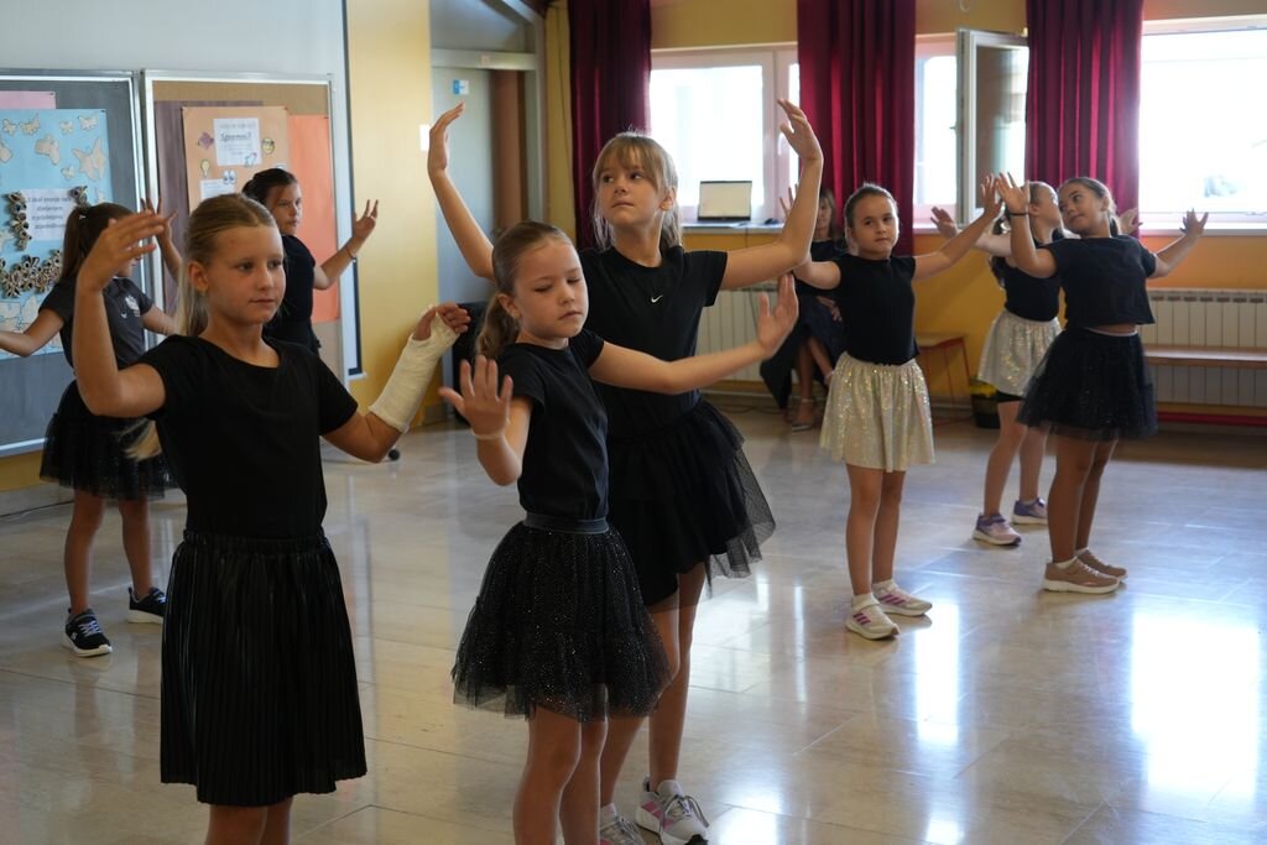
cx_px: 634
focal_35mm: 52
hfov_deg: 38.2
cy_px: 422
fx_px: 1830
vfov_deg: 26.0
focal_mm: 52
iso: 1000
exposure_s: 1/60
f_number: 4.5
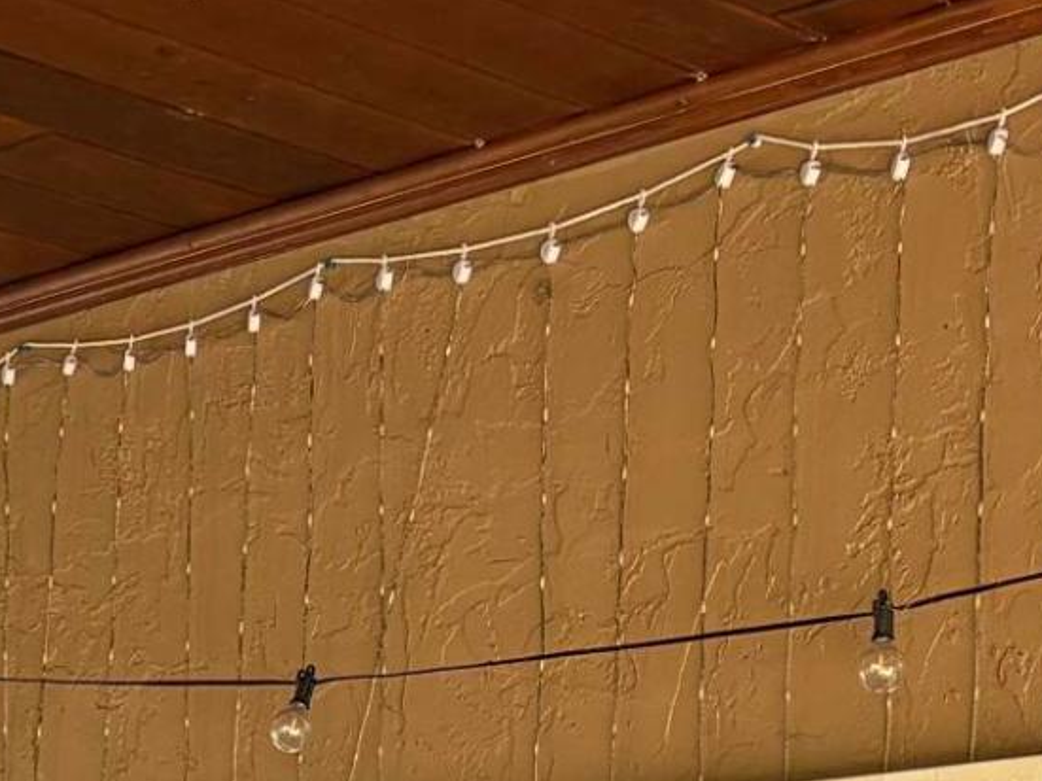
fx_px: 4093
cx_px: -233
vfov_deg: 9.5
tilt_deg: -7.2
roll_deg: -1.0
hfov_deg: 14.0
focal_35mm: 136
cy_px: 1976
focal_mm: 5.96
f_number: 1.6
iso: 64
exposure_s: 1/267
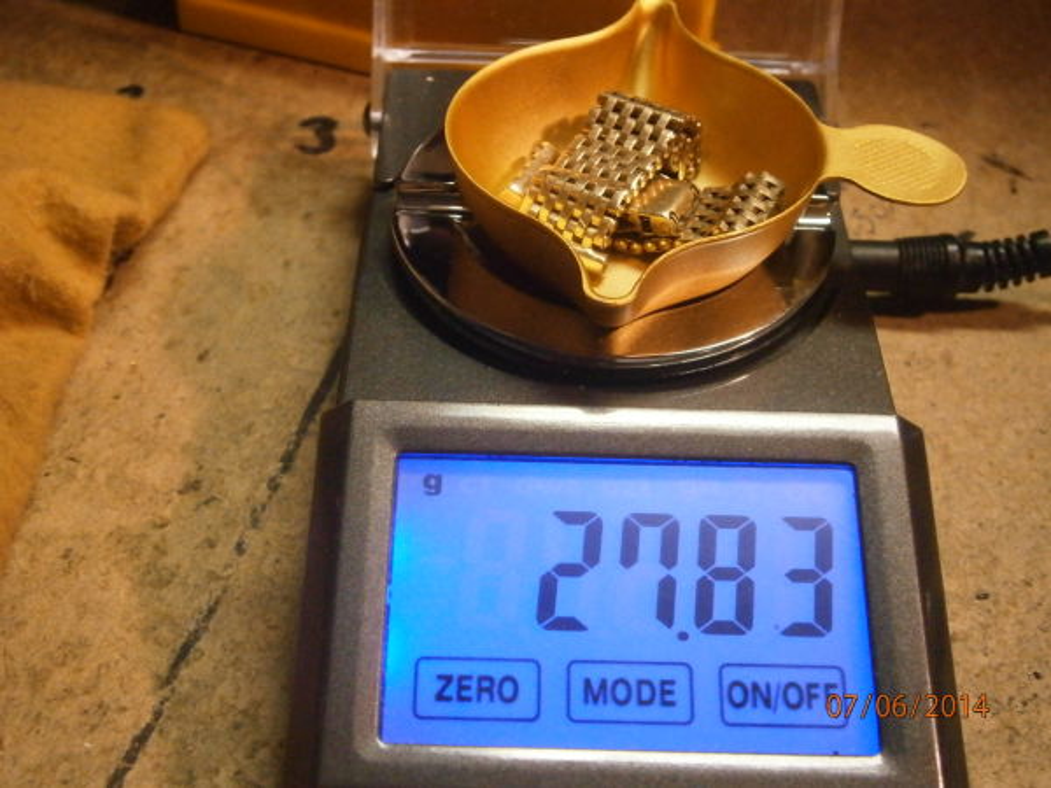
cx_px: 526
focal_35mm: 47
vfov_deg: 30.9
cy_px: 394
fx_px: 1427
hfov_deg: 40.4
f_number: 3.4
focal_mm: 8.3
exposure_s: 1/100
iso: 800
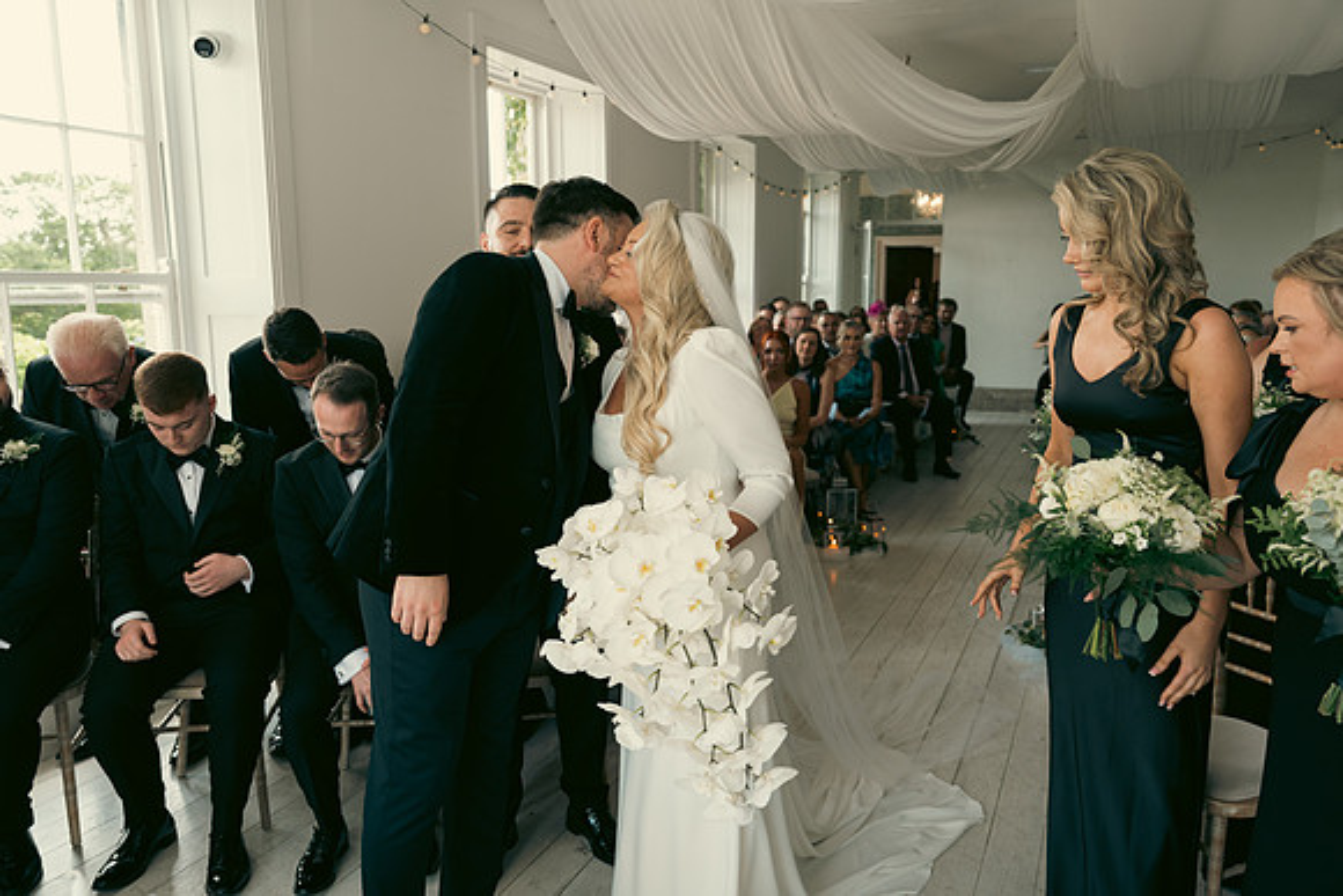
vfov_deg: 48.0
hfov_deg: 67.4
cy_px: 448
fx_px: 1007
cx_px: 672
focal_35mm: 27
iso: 400
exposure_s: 1/160
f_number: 3.5
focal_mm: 27
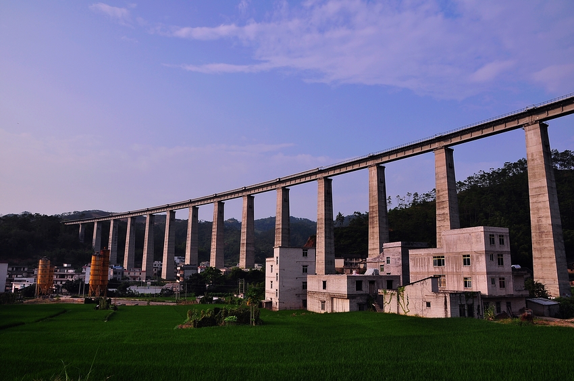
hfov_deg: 73.8
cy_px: 190
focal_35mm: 24
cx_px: 287
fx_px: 382
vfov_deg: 53.0
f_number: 11
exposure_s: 1/160
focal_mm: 16
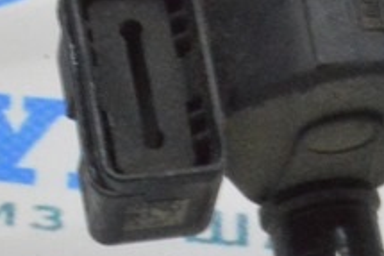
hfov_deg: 5.2
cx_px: 507
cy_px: 577
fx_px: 4182
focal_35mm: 392
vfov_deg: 3.5
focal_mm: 55
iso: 6400
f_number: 20
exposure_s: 1/20
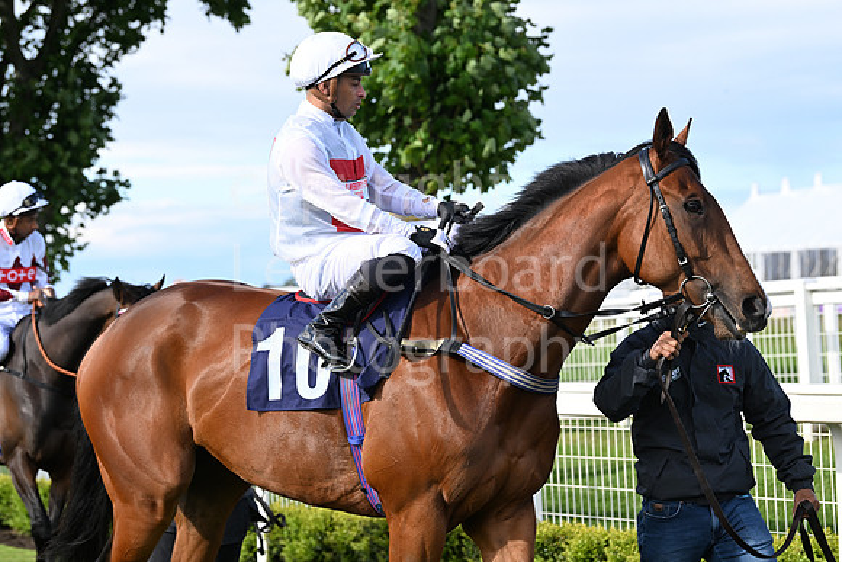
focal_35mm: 116
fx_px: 2714
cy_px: 281
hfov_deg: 17.6
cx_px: 421
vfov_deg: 11.8
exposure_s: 1/1250
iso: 500
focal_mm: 116
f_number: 5.6
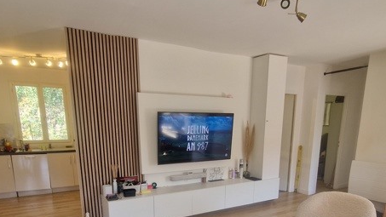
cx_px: 209
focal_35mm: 25
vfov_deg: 43.1
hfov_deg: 73.9
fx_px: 256
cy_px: 185
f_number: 2.2
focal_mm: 2.2
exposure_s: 1/50
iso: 100
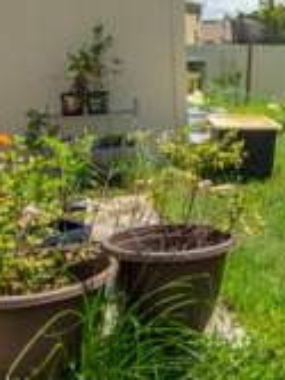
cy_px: 49
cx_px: 396
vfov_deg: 34.5
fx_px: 583
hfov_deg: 23.4
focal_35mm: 53
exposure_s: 1/350
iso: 100
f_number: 8
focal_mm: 12
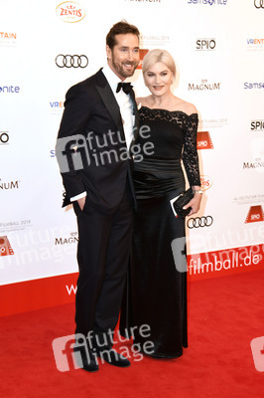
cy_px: 199
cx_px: 132
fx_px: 716
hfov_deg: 20.9
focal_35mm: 65
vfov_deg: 31.0
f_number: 6.3
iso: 320
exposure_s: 1/125
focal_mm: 65
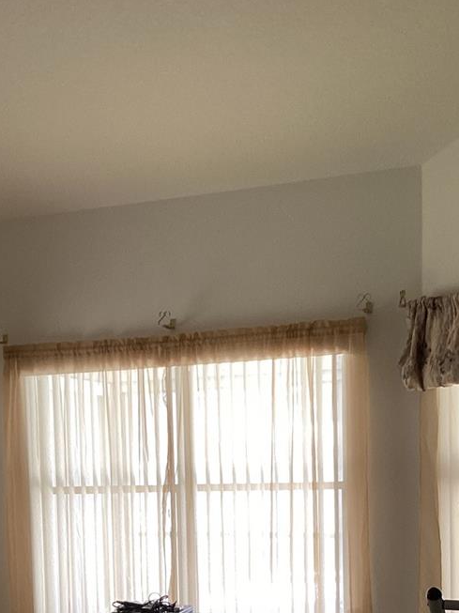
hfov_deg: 25.5
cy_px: 530
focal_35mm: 57
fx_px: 1009
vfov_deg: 32.4
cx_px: 161
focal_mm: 3.3
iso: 100
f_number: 2.4
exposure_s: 1/60
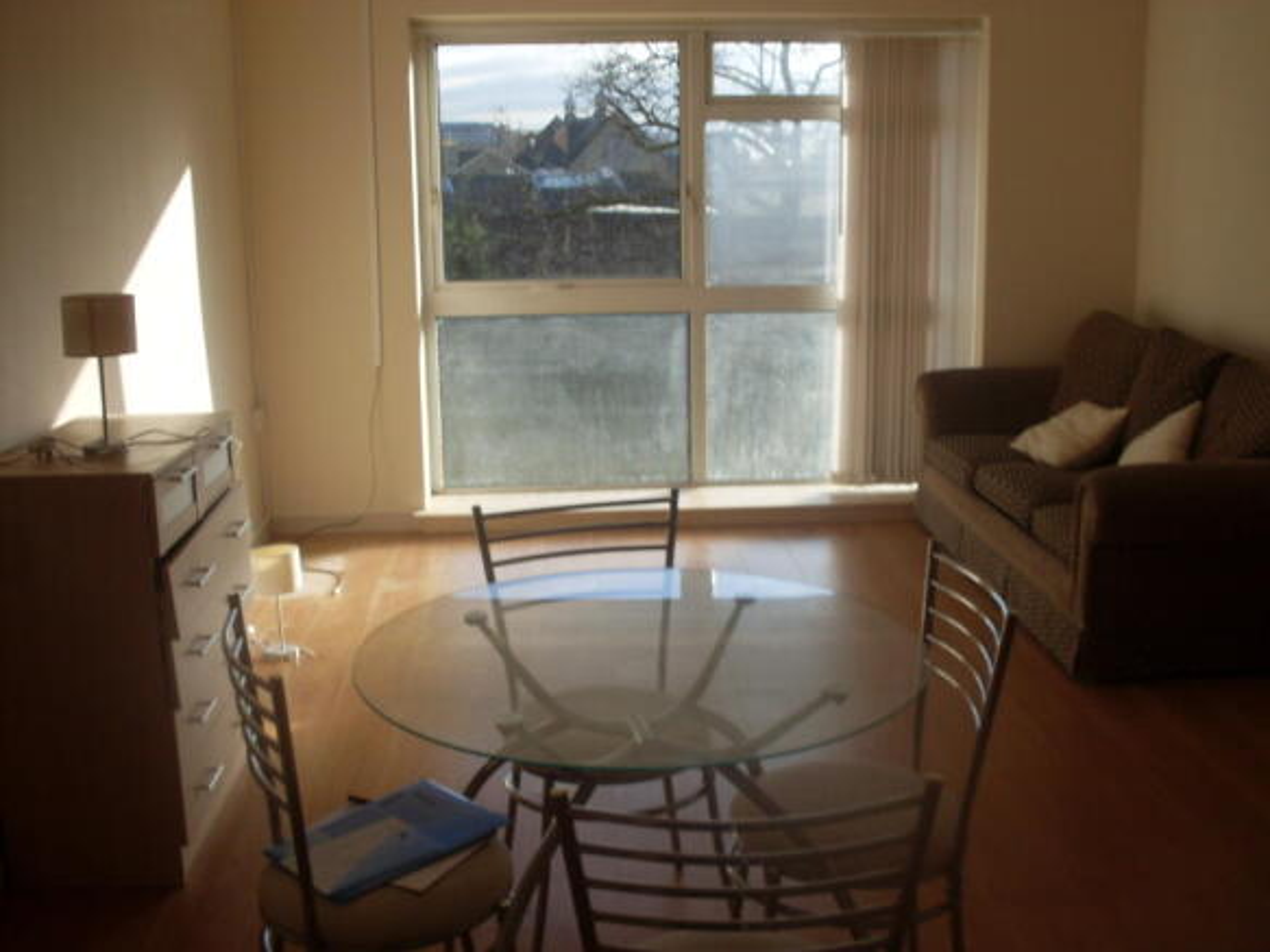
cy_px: 476
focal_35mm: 38
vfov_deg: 37.7
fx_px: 1394
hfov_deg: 49.0
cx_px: 635
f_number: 8.4
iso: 80
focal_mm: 6.3
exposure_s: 1/90
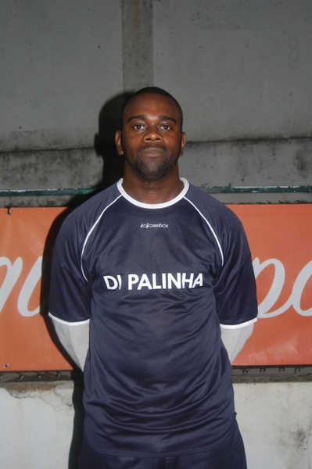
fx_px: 684
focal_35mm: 52
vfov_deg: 37.9
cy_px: 234
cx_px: 156
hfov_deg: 25.7
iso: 400
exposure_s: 1/60
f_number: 4.8
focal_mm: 35
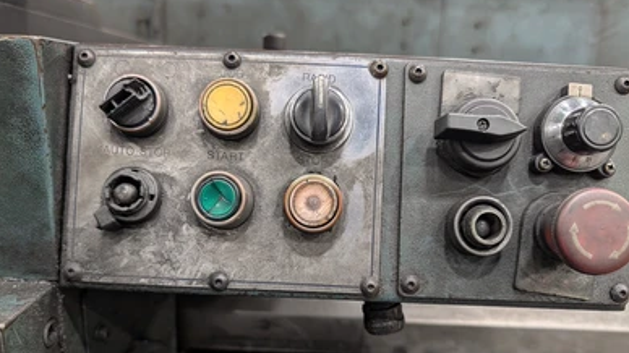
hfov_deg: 69.9
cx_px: 310
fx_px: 450
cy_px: 208
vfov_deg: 42.7
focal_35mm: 27
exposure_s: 1/120
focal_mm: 6.9
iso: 110
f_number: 1.68
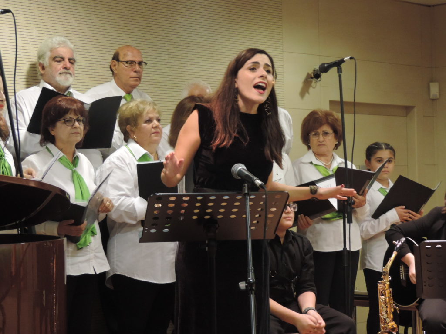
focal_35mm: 90
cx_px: 223
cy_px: 167
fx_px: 1160
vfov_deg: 16.4
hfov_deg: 21.8
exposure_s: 1/25
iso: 720
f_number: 4.1
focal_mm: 16
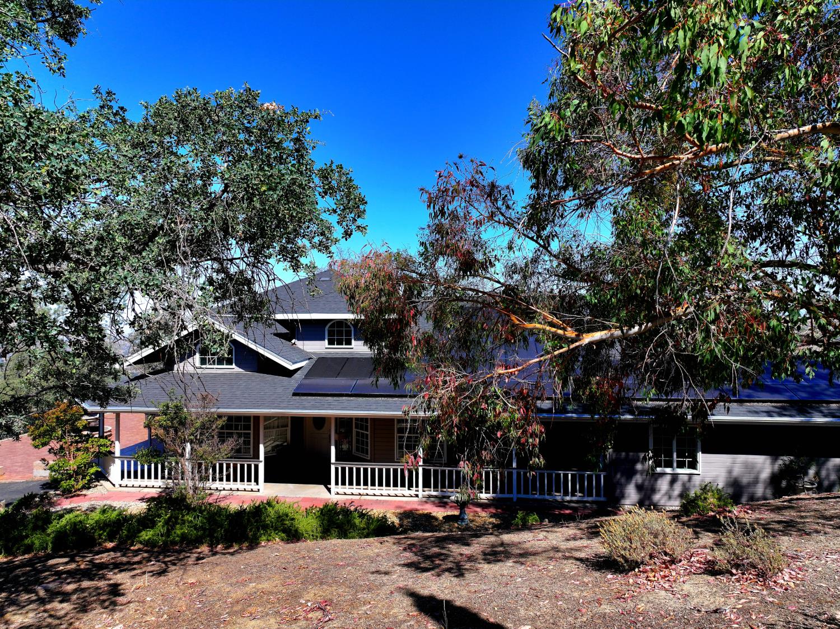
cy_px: 314
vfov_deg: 56.8
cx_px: 420
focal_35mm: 24
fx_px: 582
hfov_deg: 71.6
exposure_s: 1/161
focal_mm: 12.29
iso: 100
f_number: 2.8
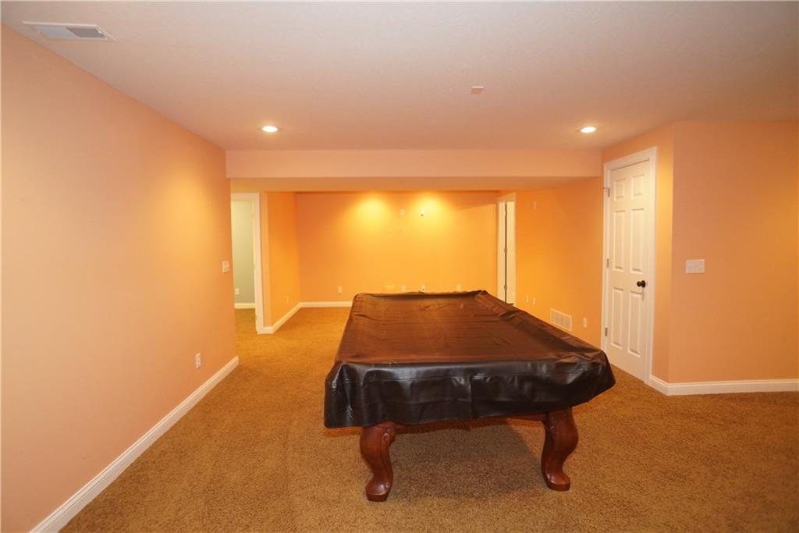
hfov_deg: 73.7
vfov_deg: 53.1
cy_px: 266
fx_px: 533
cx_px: 400
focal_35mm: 24
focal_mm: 16
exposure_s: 1/60
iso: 1600
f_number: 2.8
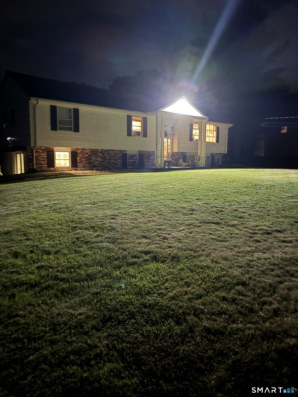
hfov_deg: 53.1
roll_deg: +0.4
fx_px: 298
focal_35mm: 26
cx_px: 149
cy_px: 198
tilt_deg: -6.1
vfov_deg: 67.3
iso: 1000
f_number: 1.6
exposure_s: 1/2
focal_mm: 5.96
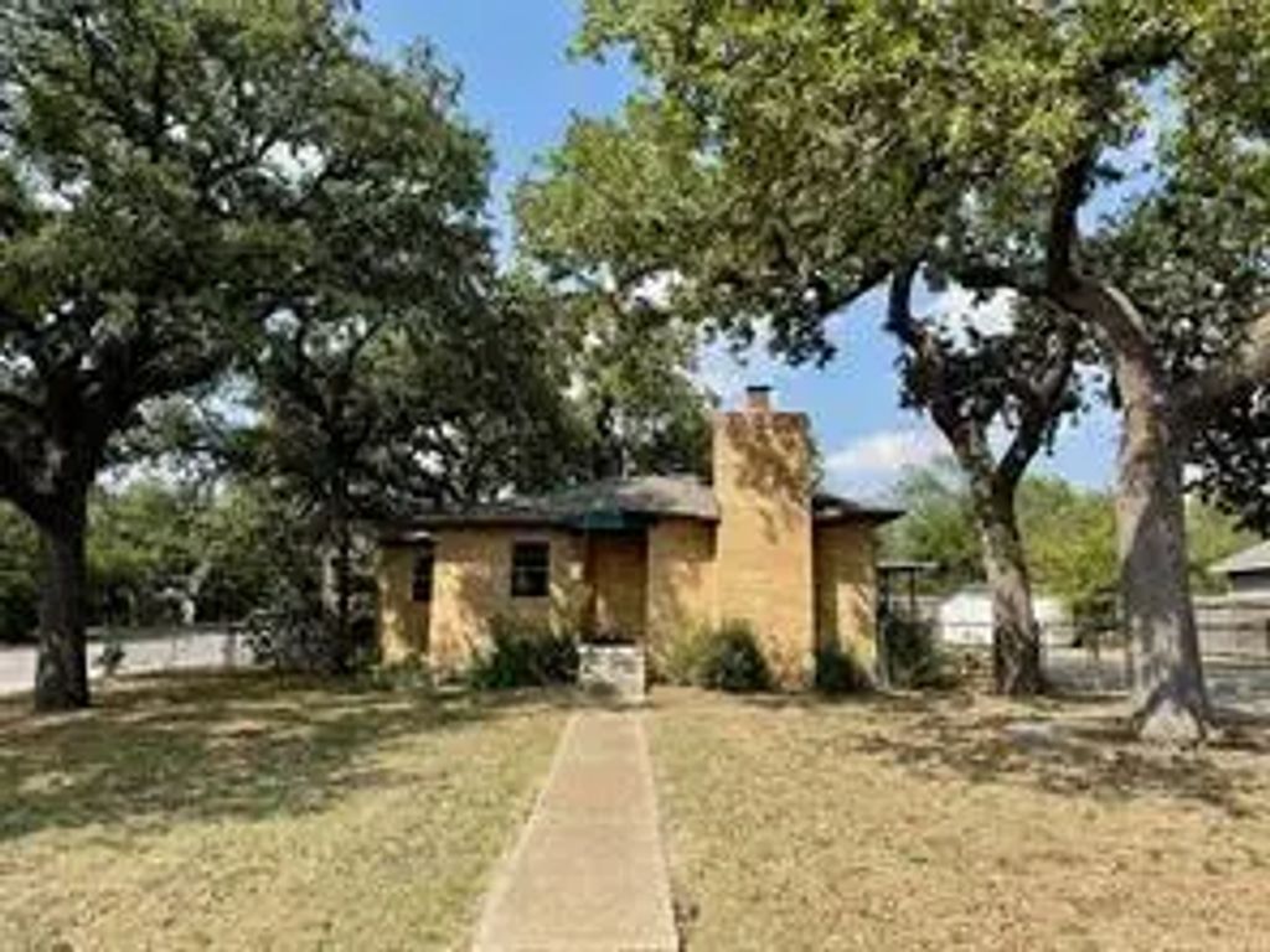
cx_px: 635
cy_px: 476
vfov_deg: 56.8
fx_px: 881
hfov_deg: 71.6
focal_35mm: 24
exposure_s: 1/2801
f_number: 1.78
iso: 80
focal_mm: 6.76
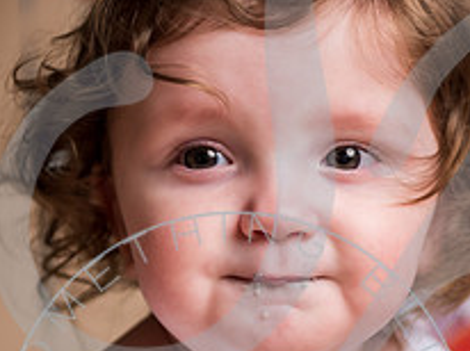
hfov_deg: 10.4
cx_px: 349
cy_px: 254
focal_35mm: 190
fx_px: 2577
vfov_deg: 7.8
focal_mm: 70
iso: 125
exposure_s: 1/125
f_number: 2.8
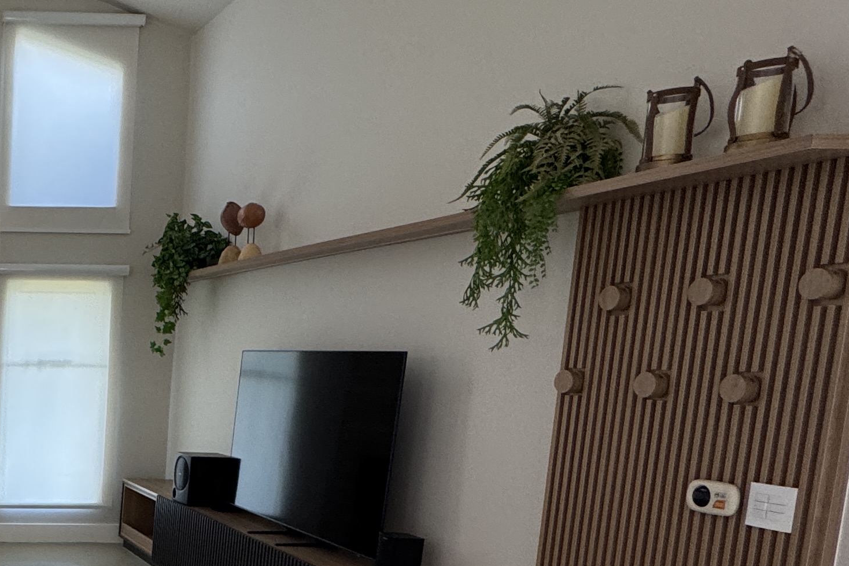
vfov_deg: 32.0
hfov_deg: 38.1
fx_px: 943
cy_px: 495
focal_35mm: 40
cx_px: -133
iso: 200
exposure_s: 1/60
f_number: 2.2
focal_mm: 2.22
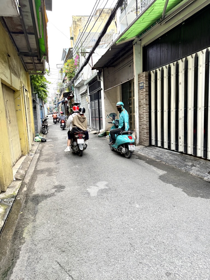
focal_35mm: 24
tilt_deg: -8.0
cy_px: 140
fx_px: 194
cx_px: 105
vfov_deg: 71.6
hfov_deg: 56.8
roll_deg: +2.0
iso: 160
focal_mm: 6.76
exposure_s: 1/243
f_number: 1.78
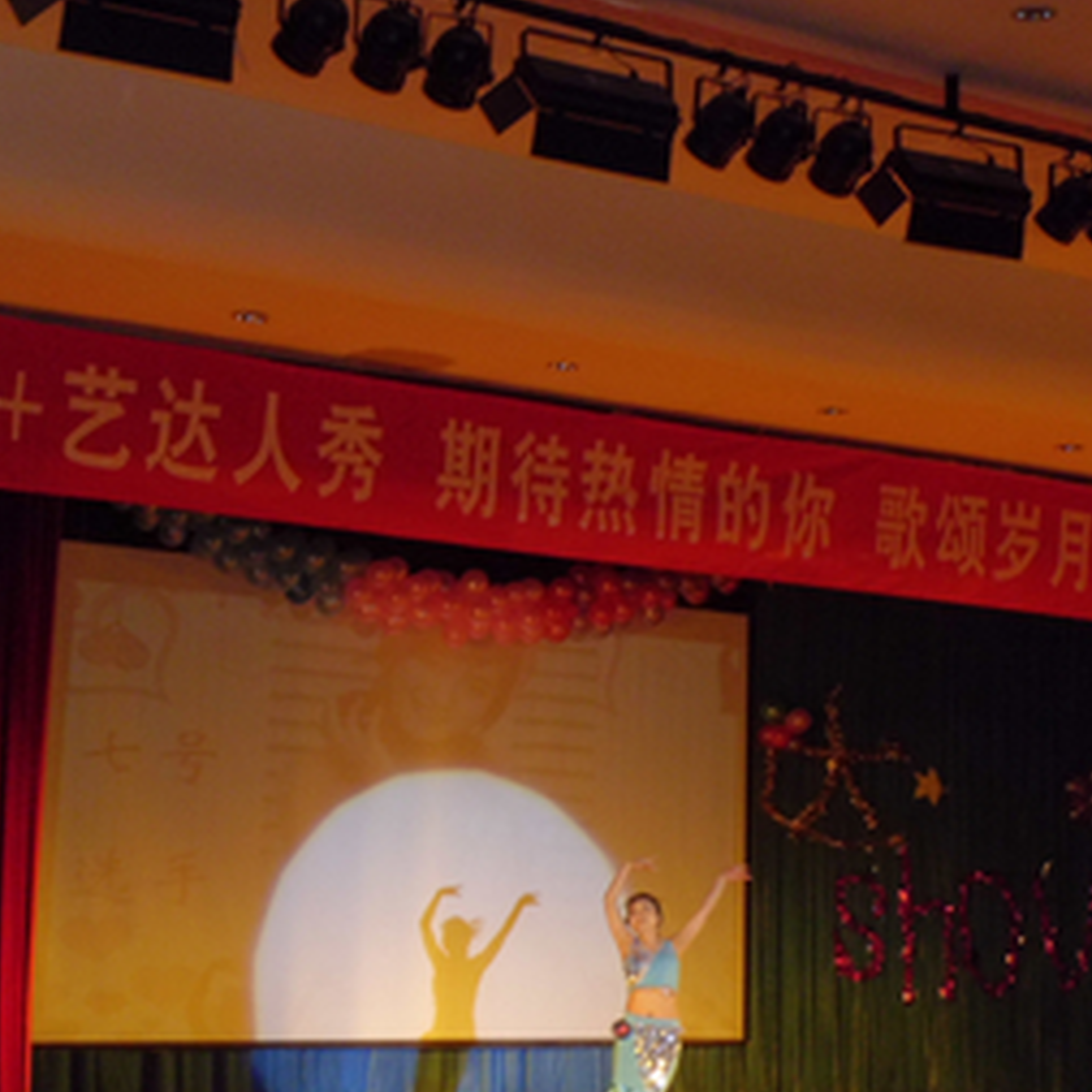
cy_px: 572
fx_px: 2463
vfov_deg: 25.0
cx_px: 527
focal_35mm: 69
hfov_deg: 25.0
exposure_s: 1/60
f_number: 3.4
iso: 200
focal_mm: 8.3
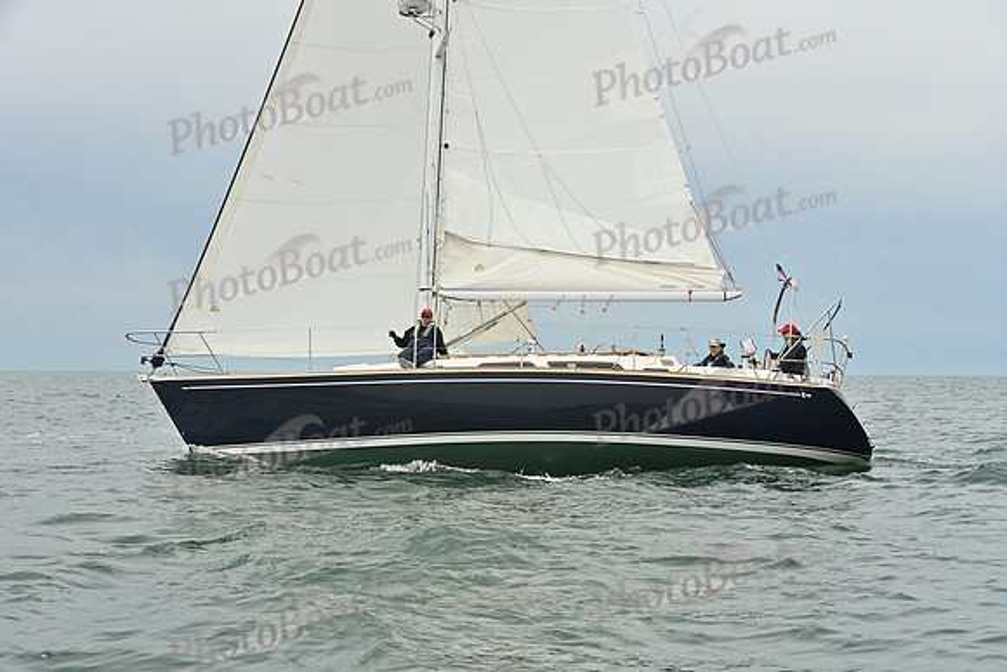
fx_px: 1958
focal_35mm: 70
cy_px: 336
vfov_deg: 19.5
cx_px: 504
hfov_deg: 28.8
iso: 320
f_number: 8
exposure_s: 1/1250
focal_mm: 70
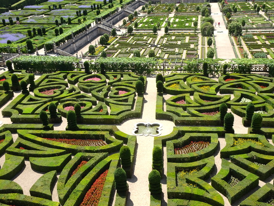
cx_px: 137
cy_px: 103
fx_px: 293
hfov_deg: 50.1
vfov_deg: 38.7
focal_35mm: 37
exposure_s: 1/400
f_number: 4
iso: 80
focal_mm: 6.37
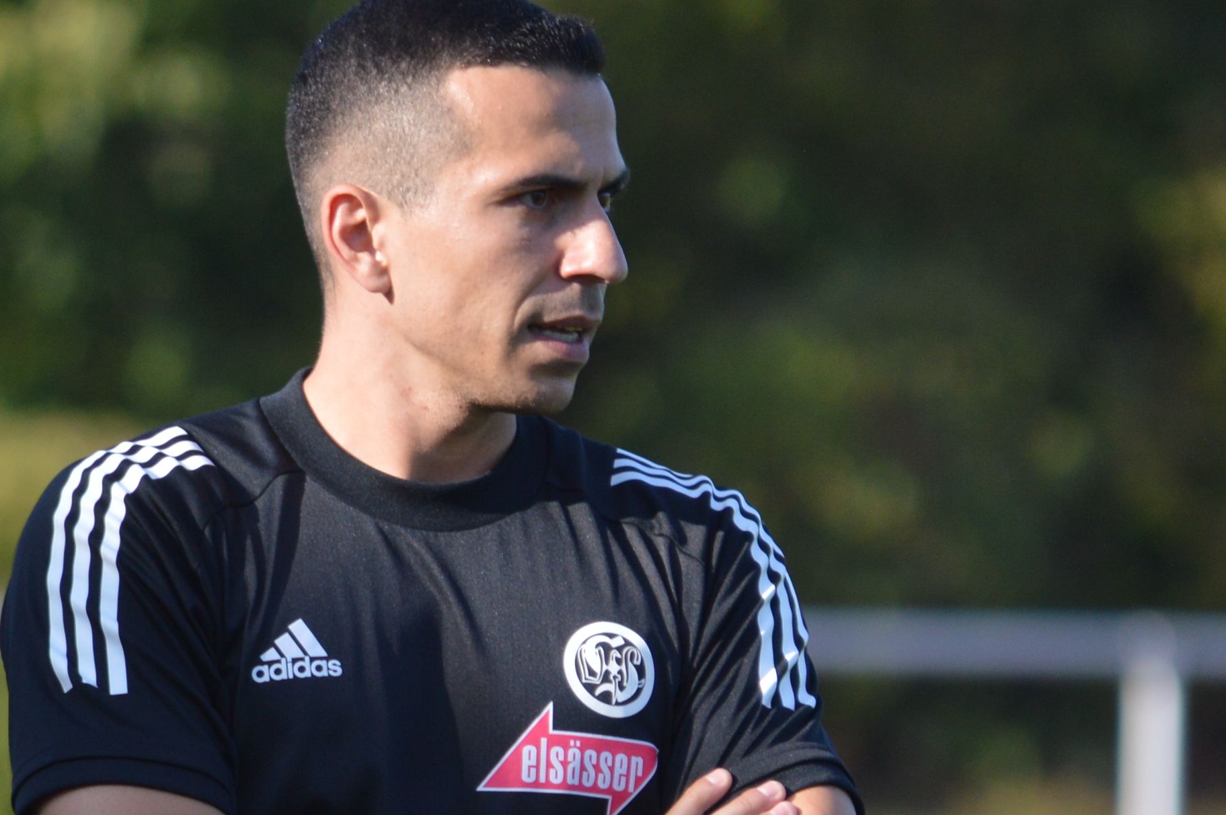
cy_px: 697
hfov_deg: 1.9
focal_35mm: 1114
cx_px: 567
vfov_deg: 1.2
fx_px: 37903
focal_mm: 300
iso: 400
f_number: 5.6
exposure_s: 1/640
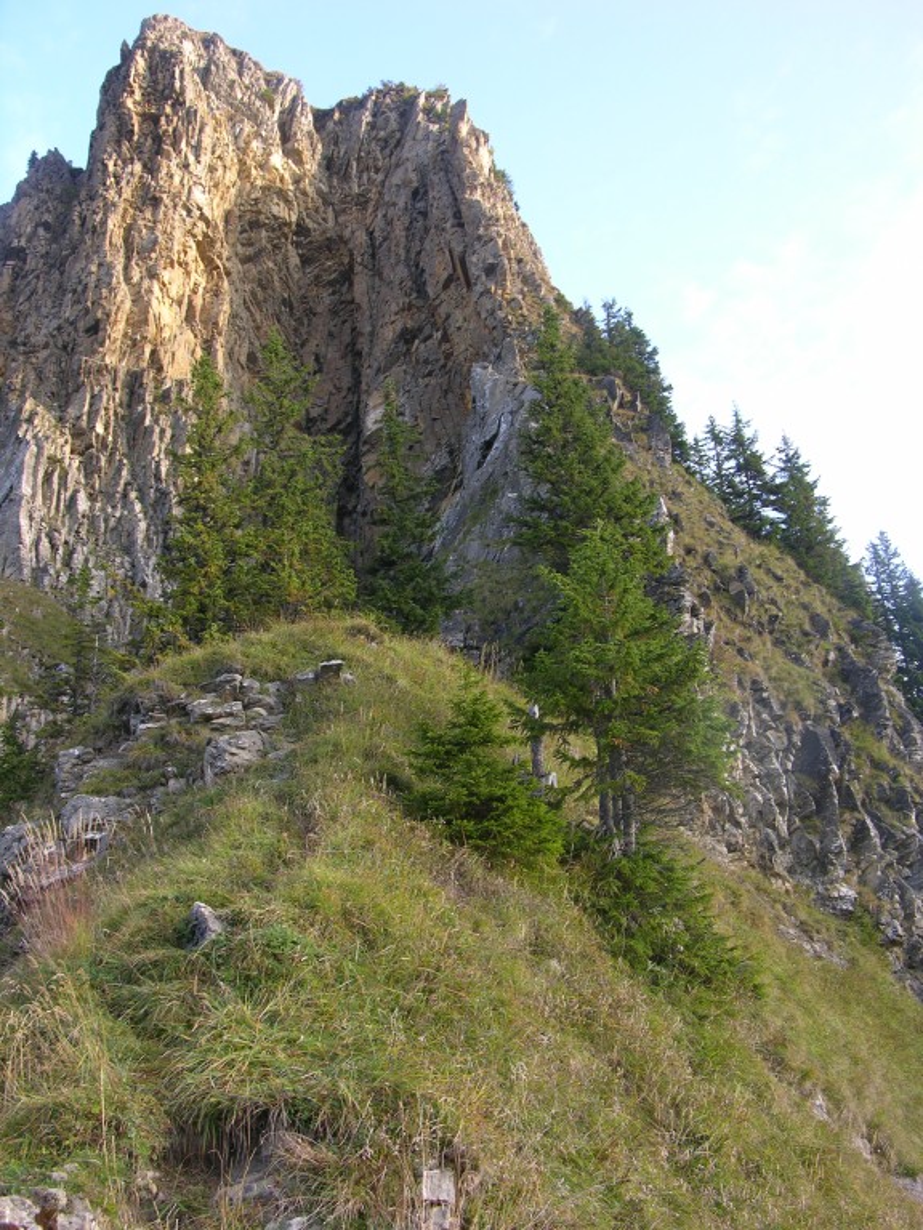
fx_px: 1244
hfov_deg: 40.7
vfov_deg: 52.6
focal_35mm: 35
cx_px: 462
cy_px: 615
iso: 50
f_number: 3.5
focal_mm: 8.9
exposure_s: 1/49.3
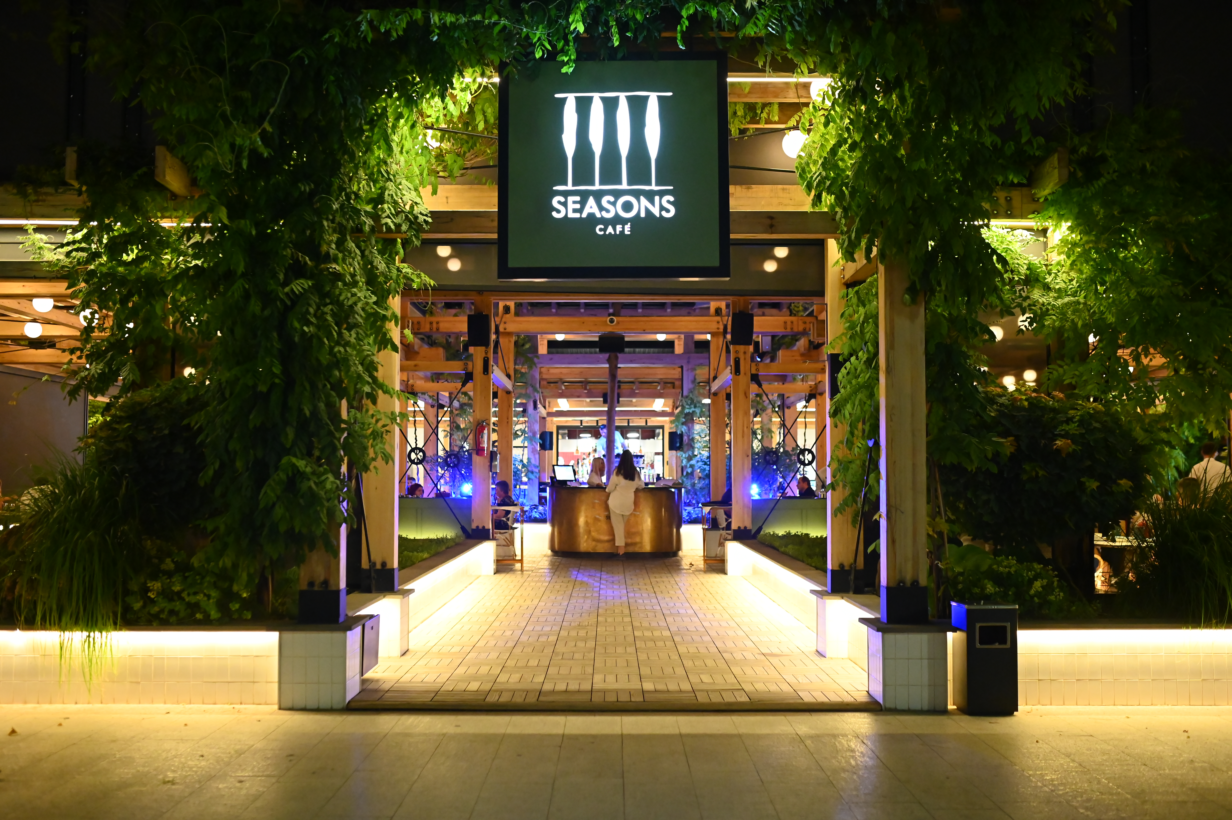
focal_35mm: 35
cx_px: 616
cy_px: 410
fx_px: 1197
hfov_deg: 54.5
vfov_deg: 37.8
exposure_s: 1/200
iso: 6400
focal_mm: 35
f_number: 2.5
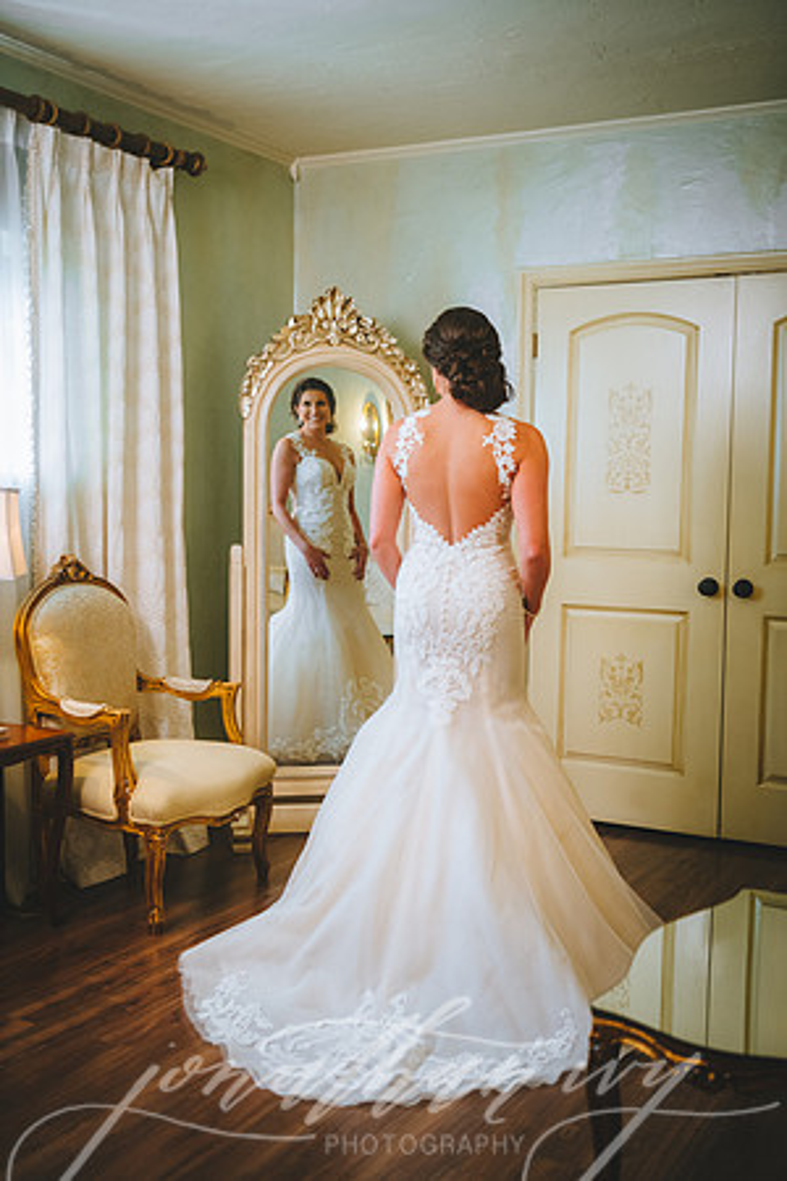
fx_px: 1377
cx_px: 394
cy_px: 590
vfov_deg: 46.4
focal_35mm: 42
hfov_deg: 31.9
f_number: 2.8
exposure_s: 1/100
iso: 1000
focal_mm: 42
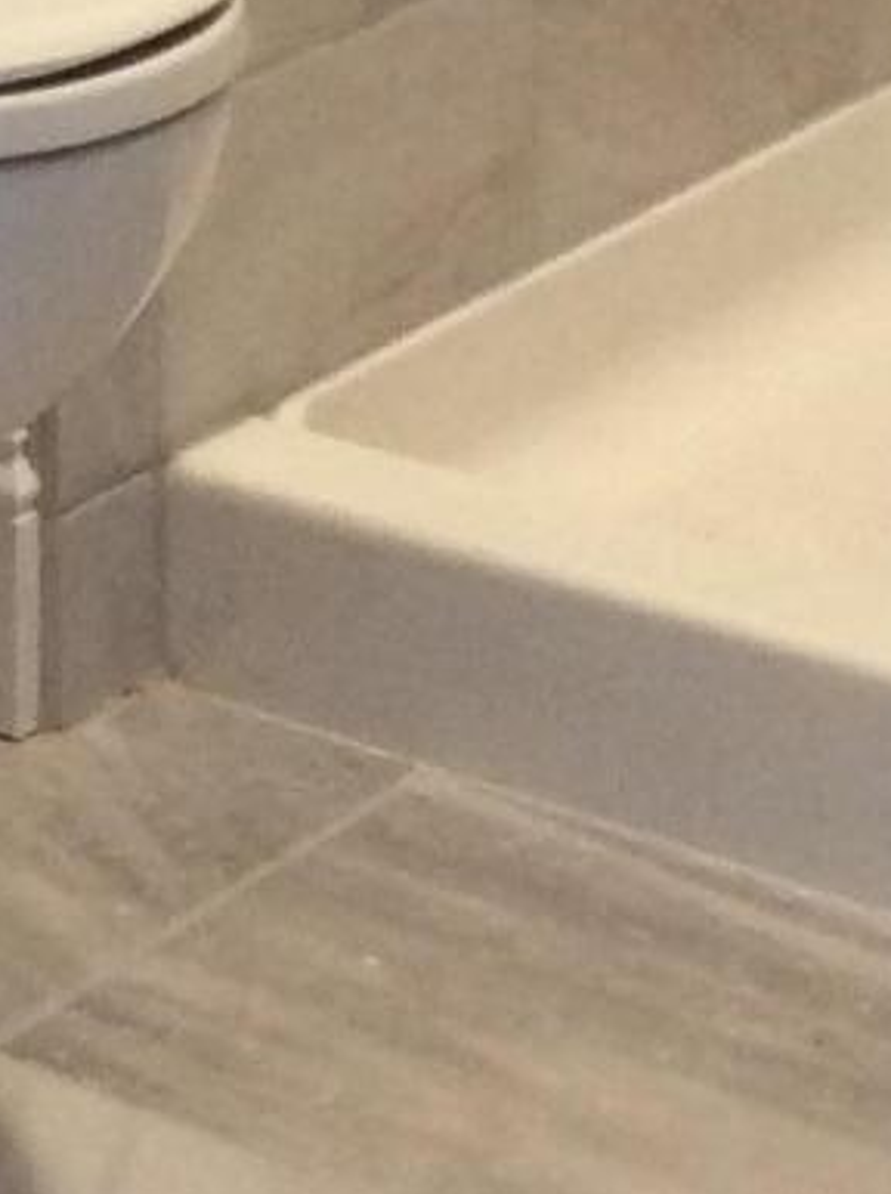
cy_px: -445
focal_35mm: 166
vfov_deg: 11.5
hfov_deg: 8.6
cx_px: -574
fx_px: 5716
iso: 125
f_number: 2.4
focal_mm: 3.3
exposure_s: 1/24
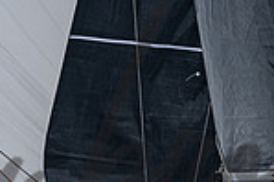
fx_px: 6470
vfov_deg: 1.6
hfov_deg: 2.4
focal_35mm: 851
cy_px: 186
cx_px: 231
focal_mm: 200
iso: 400
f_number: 5.6
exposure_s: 1/6400
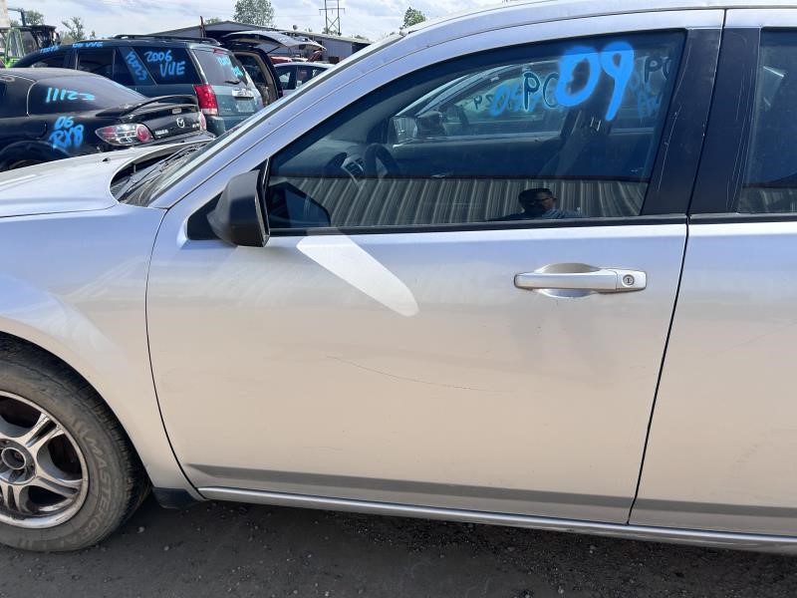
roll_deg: -0.8
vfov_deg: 53.1
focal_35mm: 26
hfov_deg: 67.3
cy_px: 299
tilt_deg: -21.4
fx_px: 599
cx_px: 398
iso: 50
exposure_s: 1/3257
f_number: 1.5
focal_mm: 5.7
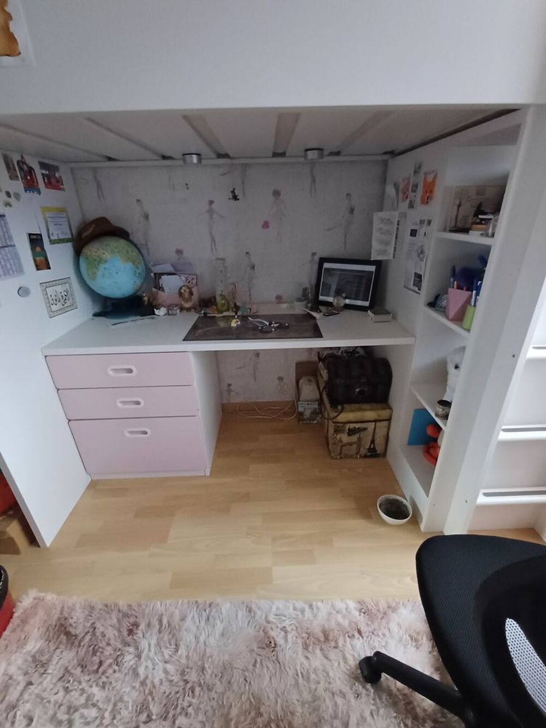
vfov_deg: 94.5
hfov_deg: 78.1
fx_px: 336
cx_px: 273
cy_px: 364
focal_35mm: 16
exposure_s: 1/14
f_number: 2.2
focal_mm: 1.64
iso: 800
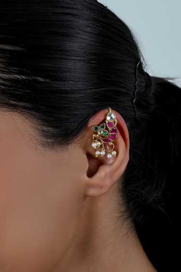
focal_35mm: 50
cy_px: 136
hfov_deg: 27.0
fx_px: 377
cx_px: 90
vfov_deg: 39.6
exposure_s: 1/125
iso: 125
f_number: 10
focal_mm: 50
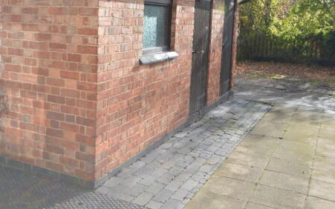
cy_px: 53
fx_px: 365
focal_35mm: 40
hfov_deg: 49.0
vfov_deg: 31.5
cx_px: 137
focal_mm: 18
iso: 100
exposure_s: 1/125
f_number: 5.6
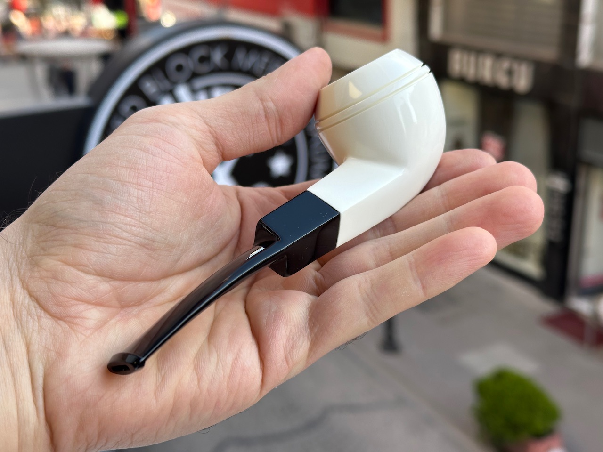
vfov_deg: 30.3
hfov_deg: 39.7
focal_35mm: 48
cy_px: 226
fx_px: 836
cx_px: 302
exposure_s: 1/334
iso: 64
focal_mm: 6.86
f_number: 1.78
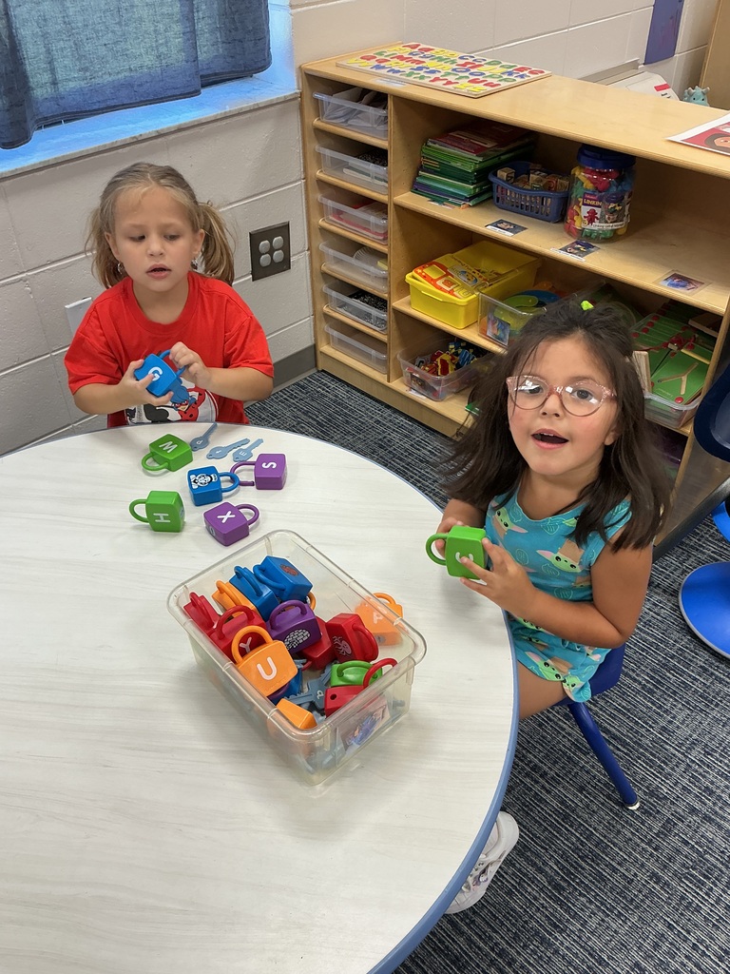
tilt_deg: -40.5
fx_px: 815
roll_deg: +0.9
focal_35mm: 29
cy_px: 487
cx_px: 365
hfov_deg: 48.2
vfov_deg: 61.7
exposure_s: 1/60
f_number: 1.8
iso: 50
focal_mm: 3
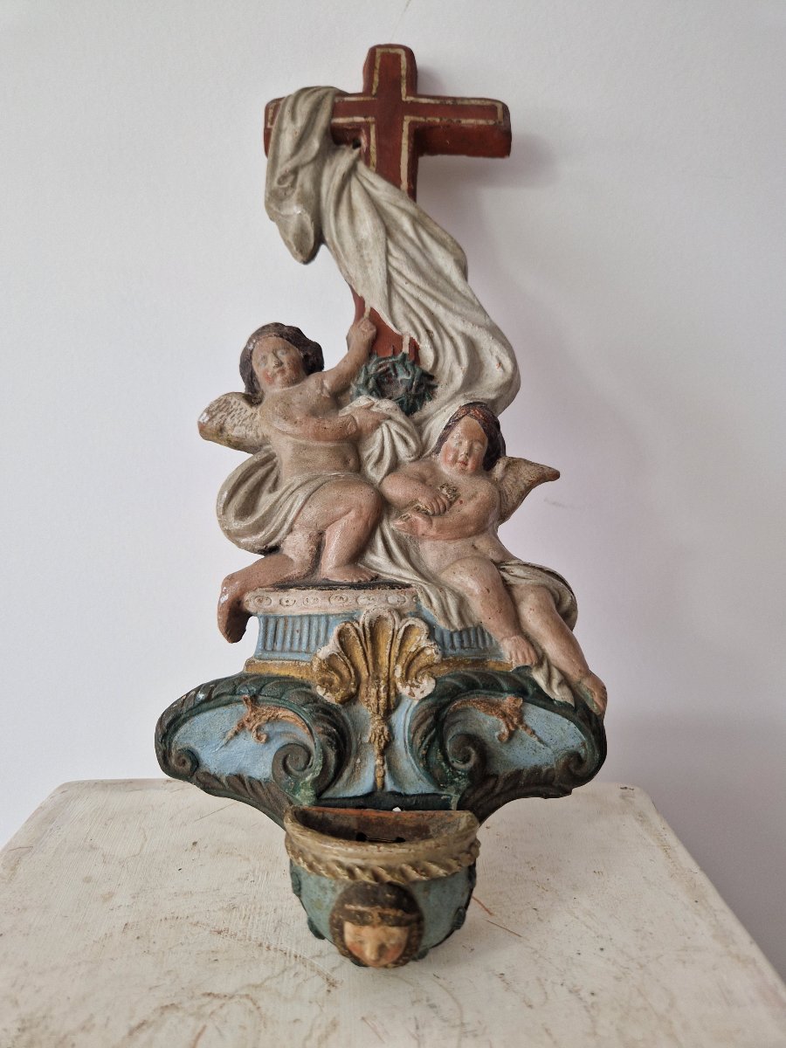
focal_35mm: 23
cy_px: 524
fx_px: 696
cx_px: 393
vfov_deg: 73.9
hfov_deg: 58.9
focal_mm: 5.4
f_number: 1.8
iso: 50
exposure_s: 1/180
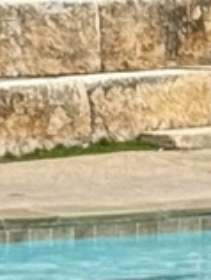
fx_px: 3542
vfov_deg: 4.4
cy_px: -363
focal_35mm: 437
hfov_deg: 3.4
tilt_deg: +5.8
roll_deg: +0.4
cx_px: 229
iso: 64
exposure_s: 1/939
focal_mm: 6.76
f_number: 1.78
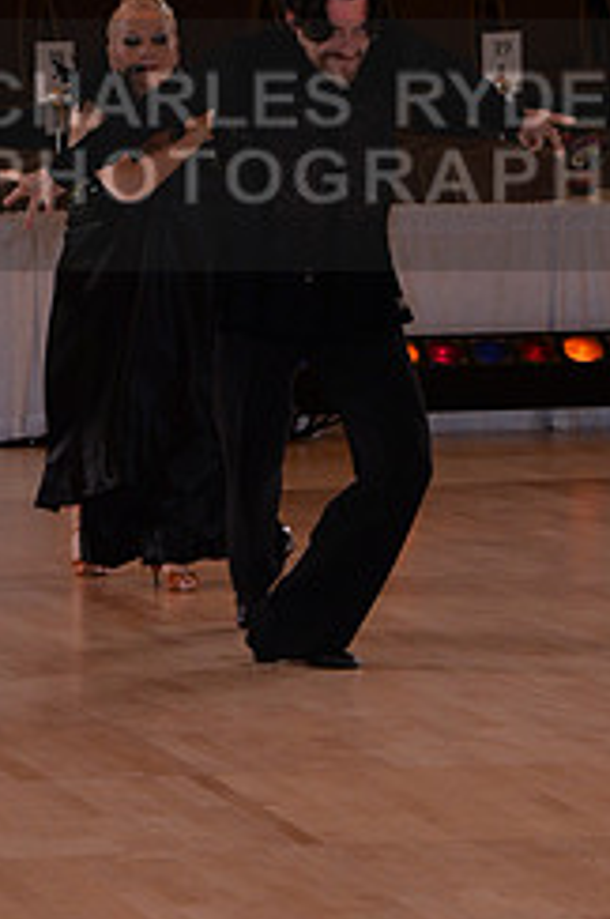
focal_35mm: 285
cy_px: 147
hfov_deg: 4.8
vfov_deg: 7.2
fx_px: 7264
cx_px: 205
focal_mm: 120
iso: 2000
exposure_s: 1/250
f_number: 7.1
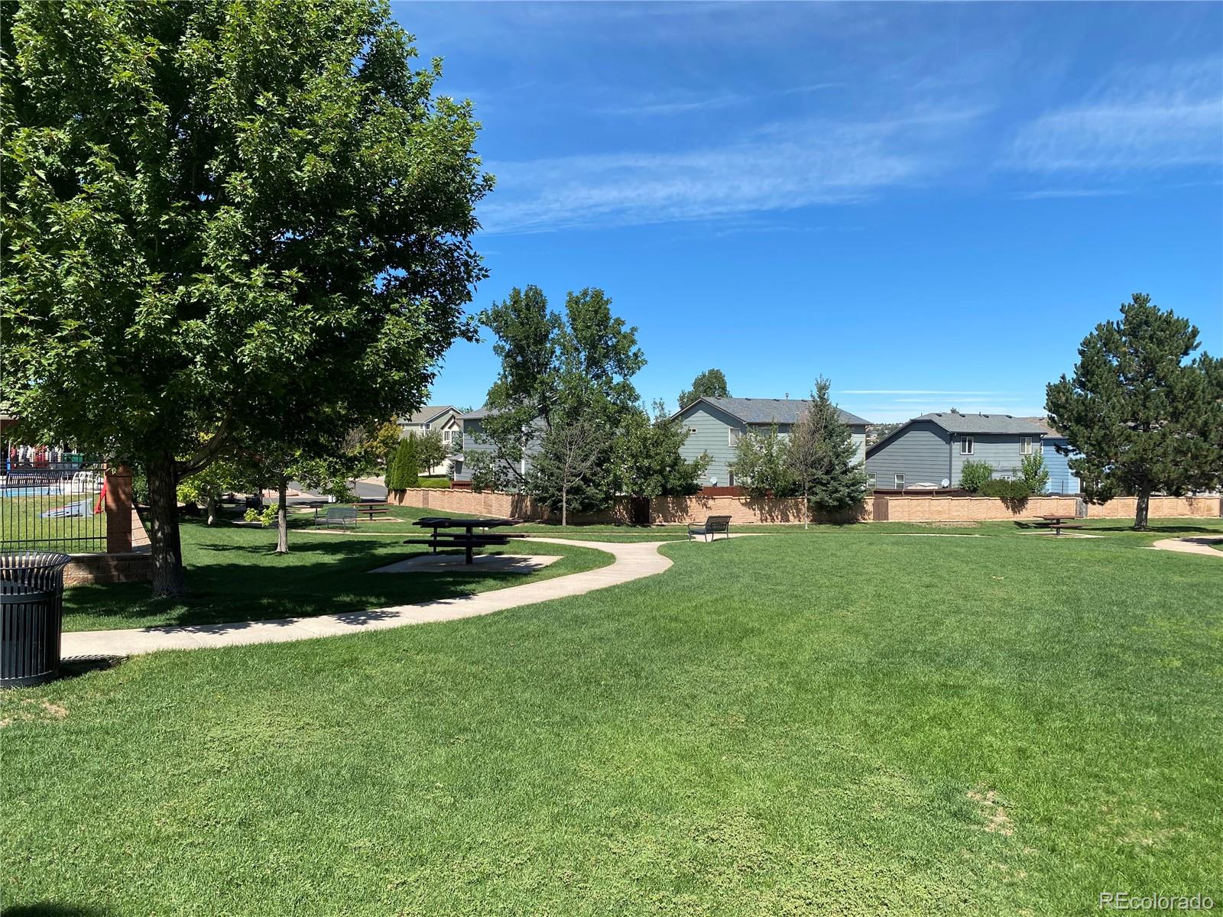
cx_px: 612
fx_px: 919
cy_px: 458
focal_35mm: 26
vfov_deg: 53.1
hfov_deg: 67.3
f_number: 1.8
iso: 32
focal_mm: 4.25
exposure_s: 1/2315
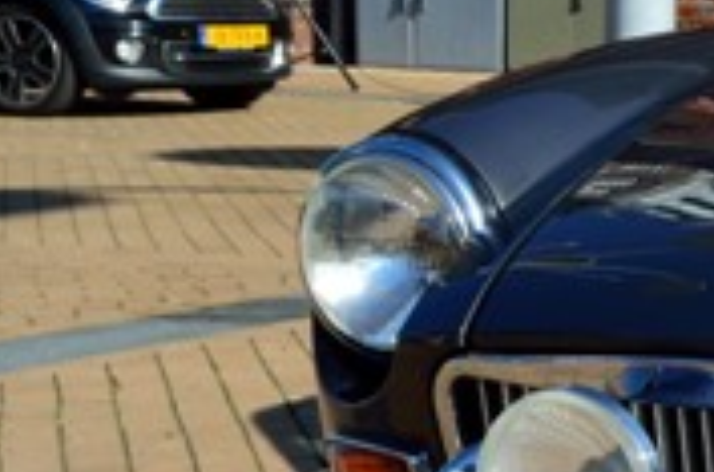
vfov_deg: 10.6
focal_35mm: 129
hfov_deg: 14.3
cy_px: 301
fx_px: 2552
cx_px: 1238
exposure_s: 1/640
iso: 500
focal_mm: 24
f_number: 13
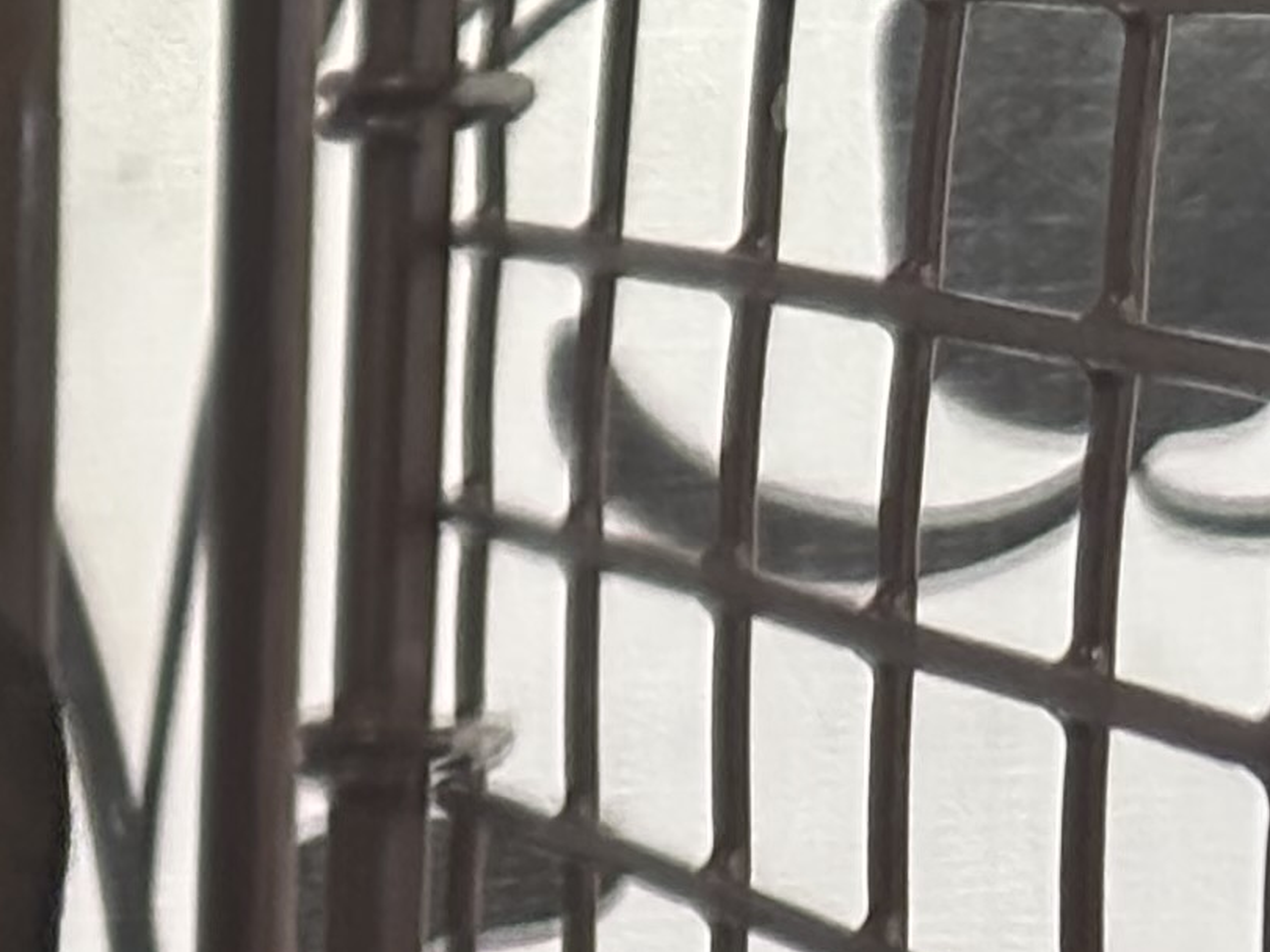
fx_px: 9499
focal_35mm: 259
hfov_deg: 7.3
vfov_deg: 5.6
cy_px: 2114
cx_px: -1333
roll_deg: +1.6
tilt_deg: -13.2
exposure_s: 1/30
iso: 400
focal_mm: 5.96
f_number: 1.6
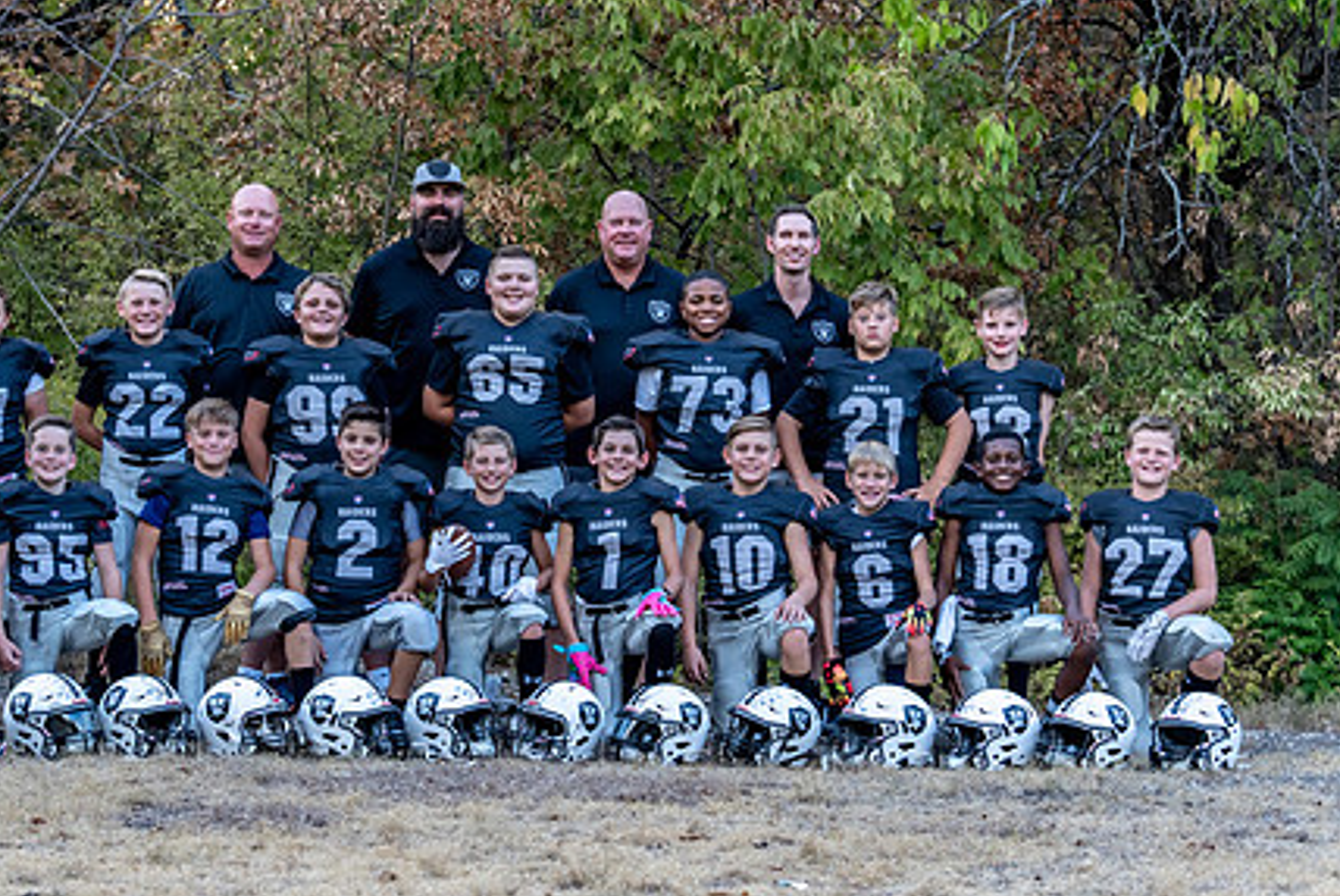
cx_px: 523
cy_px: 374
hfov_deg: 19.1
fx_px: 3985
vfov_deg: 12.8
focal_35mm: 107
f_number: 4.5
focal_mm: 79
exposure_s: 1/320
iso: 1000
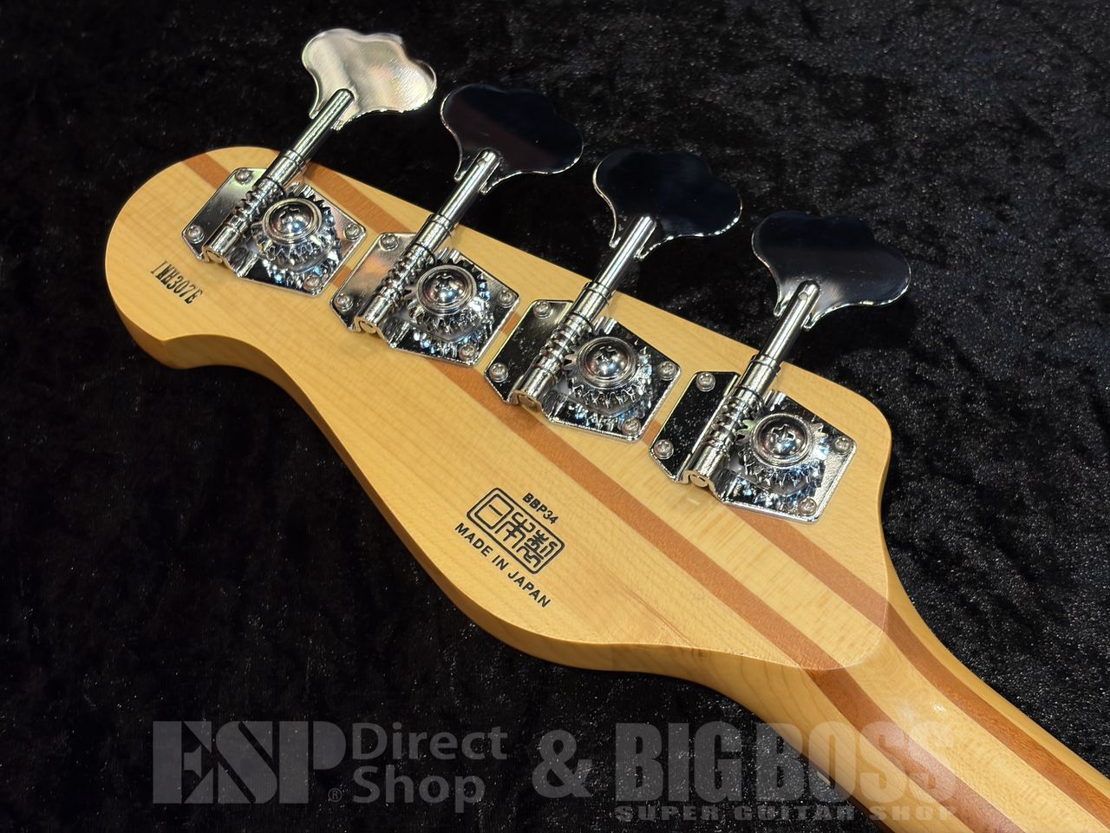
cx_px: 555
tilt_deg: -58.9
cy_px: 416
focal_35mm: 52
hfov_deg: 36.8
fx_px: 1667
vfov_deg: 28.0
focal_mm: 5.96
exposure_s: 1/60
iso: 50
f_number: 1.6
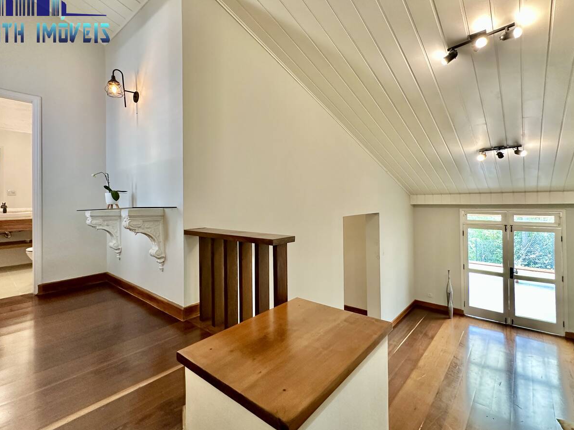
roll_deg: +0.6
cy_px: 199
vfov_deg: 74.6
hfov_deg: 91.0
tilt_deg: +0.5
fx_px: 282
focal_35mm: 17
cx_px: 285
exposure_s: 1/60
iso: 200
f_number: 2.2
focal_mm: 2.22
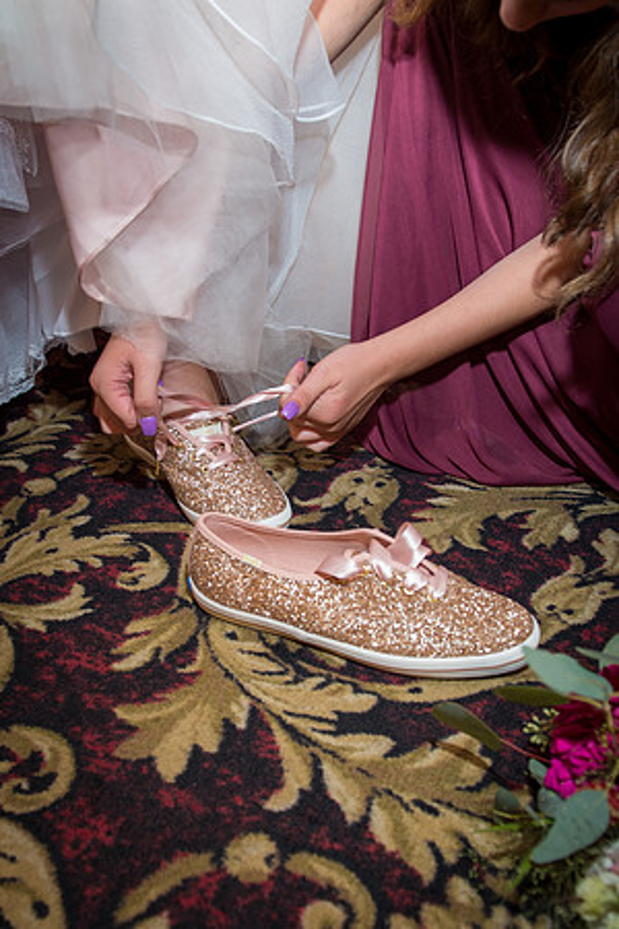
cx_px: 278
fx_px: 929
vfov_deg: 53.1
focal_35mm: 36
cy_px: 464
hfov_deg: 36.8
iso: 800
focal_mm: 24
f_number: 4
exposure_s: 1/90
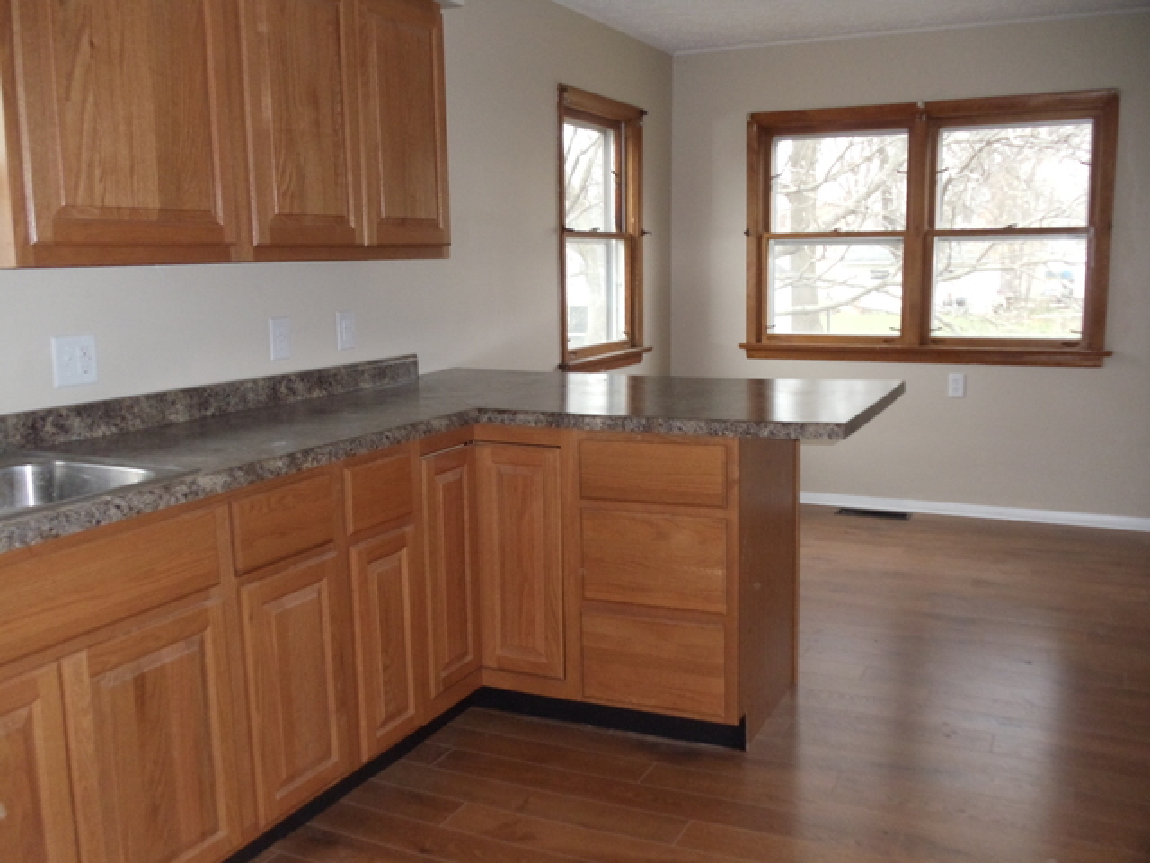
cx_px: 575
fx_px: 1462
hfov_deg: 42.9
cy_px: 432
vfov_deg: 32.9
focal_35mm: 44
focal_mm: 6
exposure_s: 1/30
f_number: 3.5
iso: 400
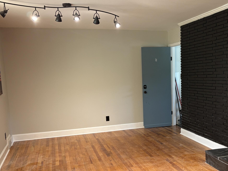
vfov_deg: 34.9
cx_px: 145
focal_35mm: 41
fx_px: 270
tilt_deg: -8.1
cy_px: 107
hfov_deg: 45.3
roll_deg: +1.6
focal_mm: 5.96
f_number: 1.6
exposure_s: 1/60
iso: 160
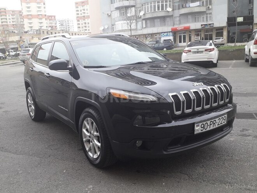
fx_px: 200
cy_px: 96
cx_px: 128
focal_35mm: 27
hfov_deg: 65.3
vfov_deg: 51.4
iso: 40
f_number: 1.9
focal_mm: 3.6
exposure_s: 1/137
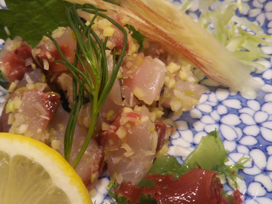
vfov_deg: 39.6
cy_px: 90
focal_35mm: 36
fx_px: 283
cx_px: 110
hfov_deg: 51.0
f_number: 2.2
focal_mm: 4
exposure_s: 1/40
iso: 200
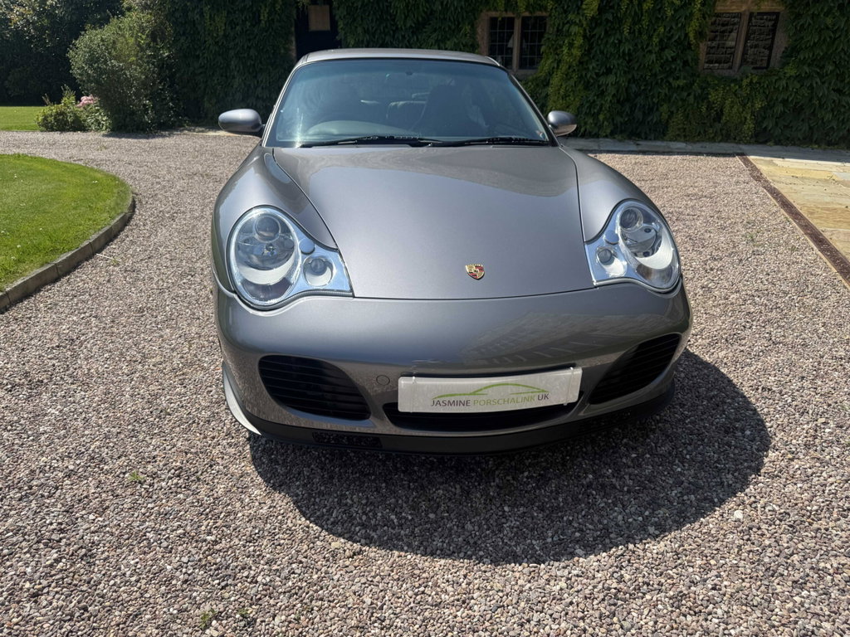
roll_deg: +1.1
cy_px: 318
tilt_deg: -22.2
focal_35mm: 24
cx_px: 425
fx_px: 589
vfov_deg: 56.8
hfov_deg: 71.6
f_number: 1.78
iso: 80
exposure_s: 1/4608
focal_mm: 6.76
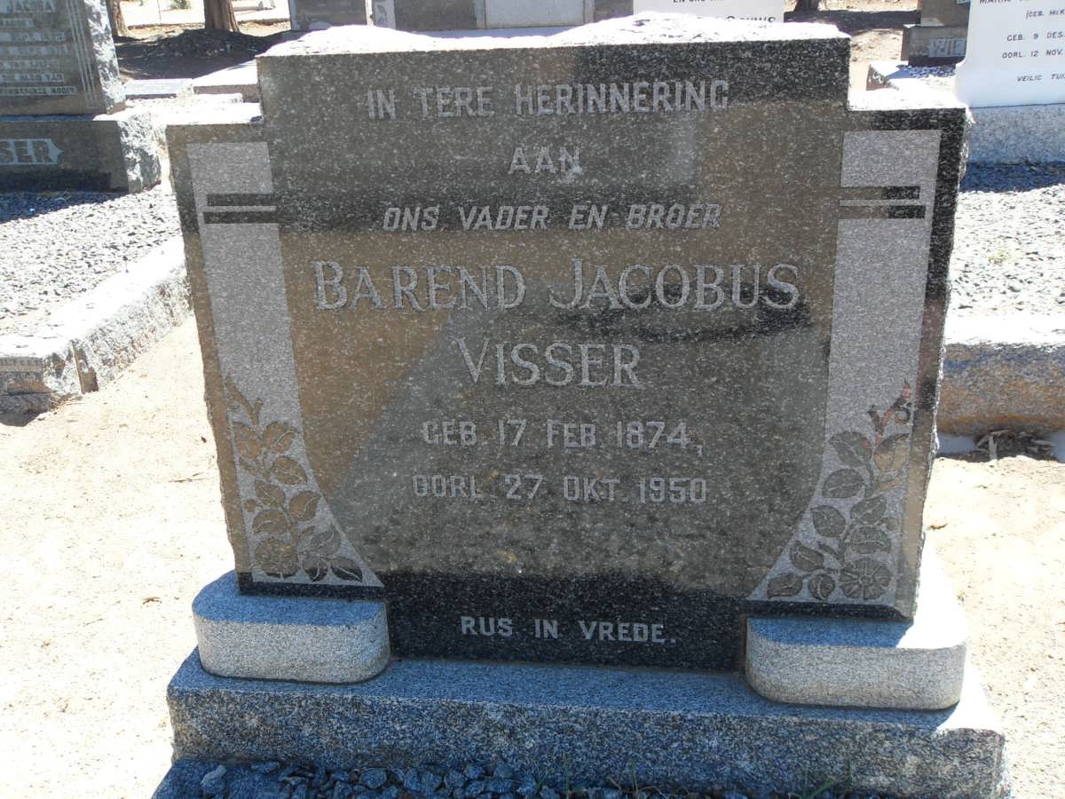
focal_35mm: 35
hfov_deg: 52.6
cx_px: 532
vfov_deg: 40.7
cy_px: 400
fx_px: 1077
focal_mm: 6.3
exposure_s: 1/180
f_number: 3.5
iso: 80
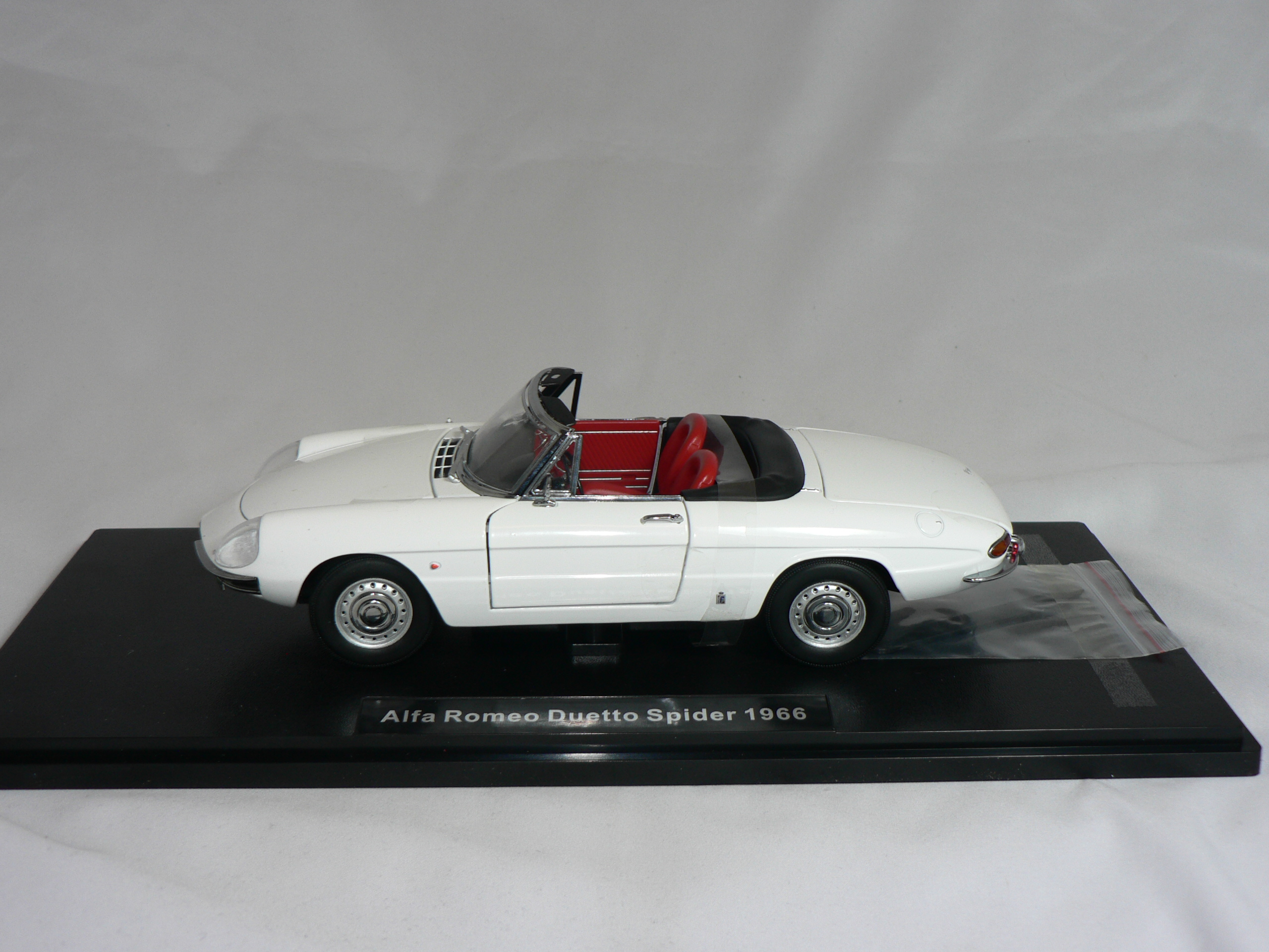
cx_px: 634
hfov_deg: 41.2
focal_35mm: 46
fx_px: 1686
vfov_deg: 31.5
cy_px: 476
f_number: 2.8
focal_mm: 7.7
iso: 80
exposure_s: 1/60
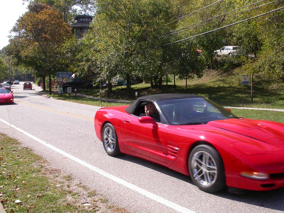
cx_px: 142
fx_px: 312
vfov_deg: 37.7
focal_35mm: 38
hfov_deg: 49.0
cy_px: 106
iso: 100
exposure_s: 1/222
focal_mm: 7.85
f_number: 6.7
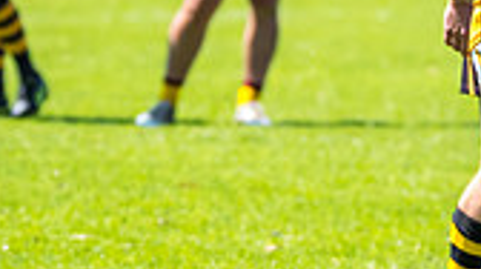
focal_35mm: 1011
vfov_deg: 1.2
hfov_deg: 2.1
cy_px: 9
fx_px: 12878
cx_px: 448
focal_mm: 250
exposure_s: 1/2000
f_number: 6.3
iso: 800
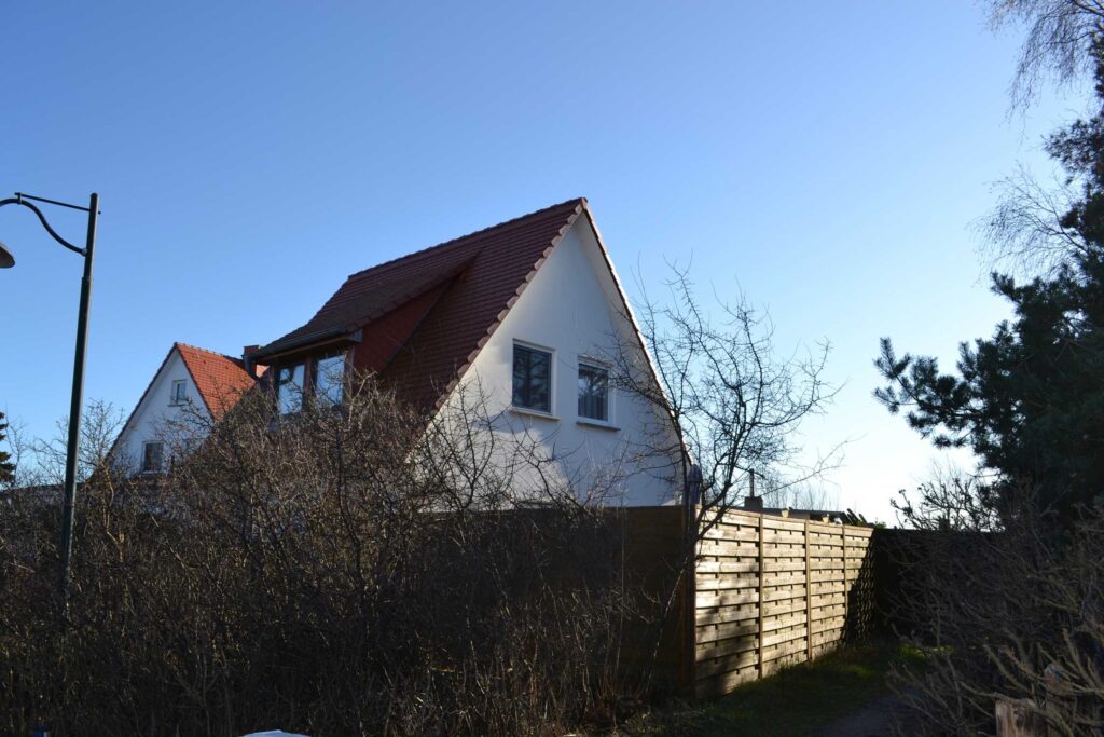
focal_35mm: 27
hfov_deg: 67.4
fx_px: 828
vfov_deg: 47.9
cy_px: 368
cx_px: 552
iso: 100
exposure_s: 1/200
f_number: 6.3
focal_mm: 18
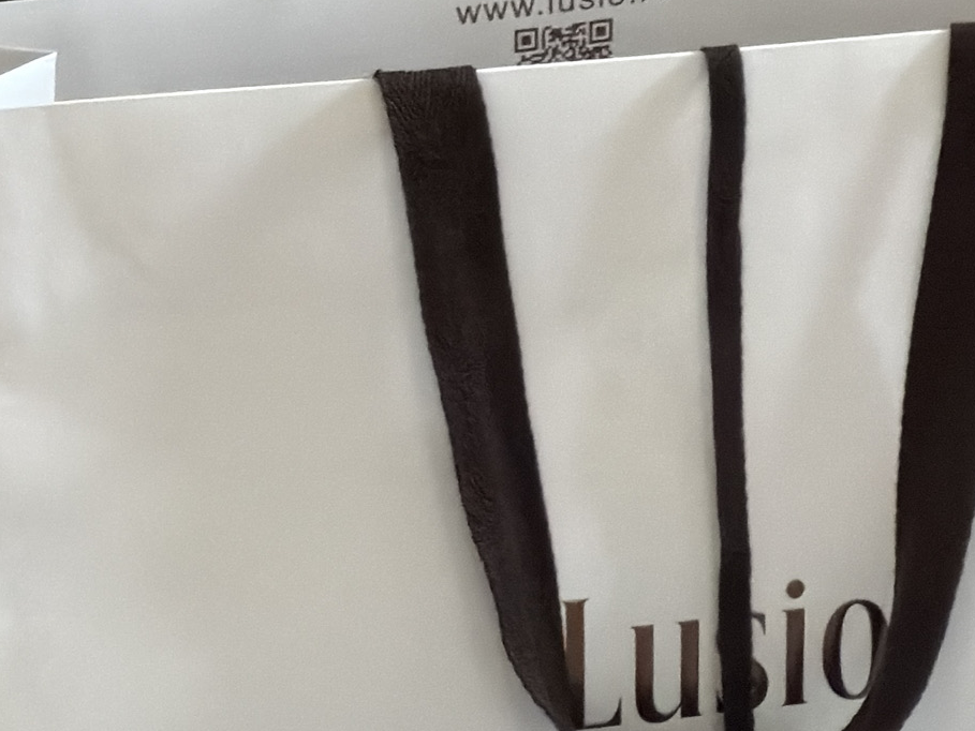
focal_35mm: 440
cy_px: 542
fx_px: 12395
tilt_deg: -18.3
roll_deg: +0.7
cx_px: 818
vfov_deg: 3.4
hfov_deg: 4.5
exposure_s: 1/113
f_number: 2.8
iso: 400
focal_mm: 16.89
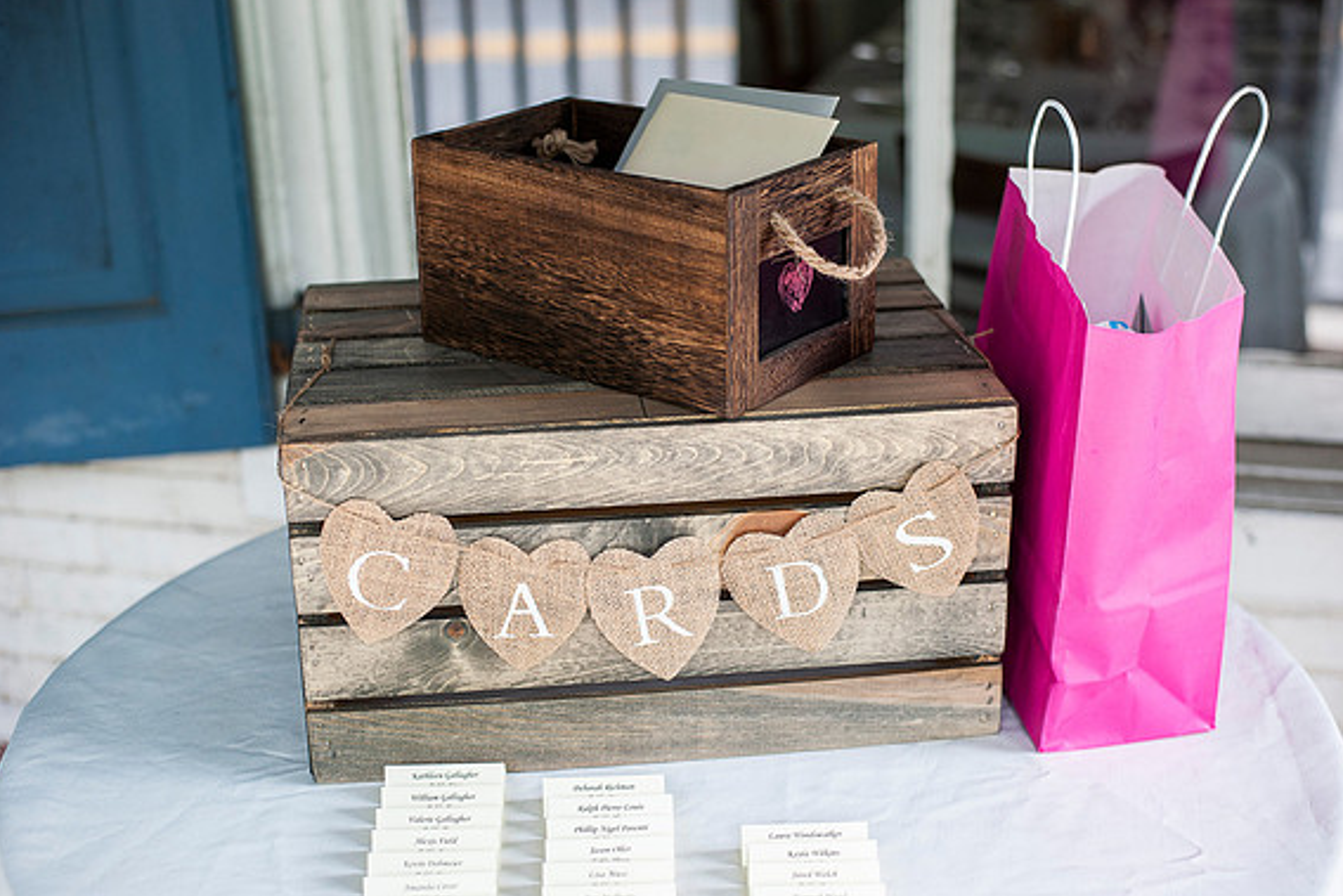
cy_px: 444
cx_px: 676
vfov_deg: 26.5
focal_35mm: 51
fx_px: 1903
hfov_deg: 38.9
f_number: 2.8
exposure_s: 1/250
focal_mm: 50
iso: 640
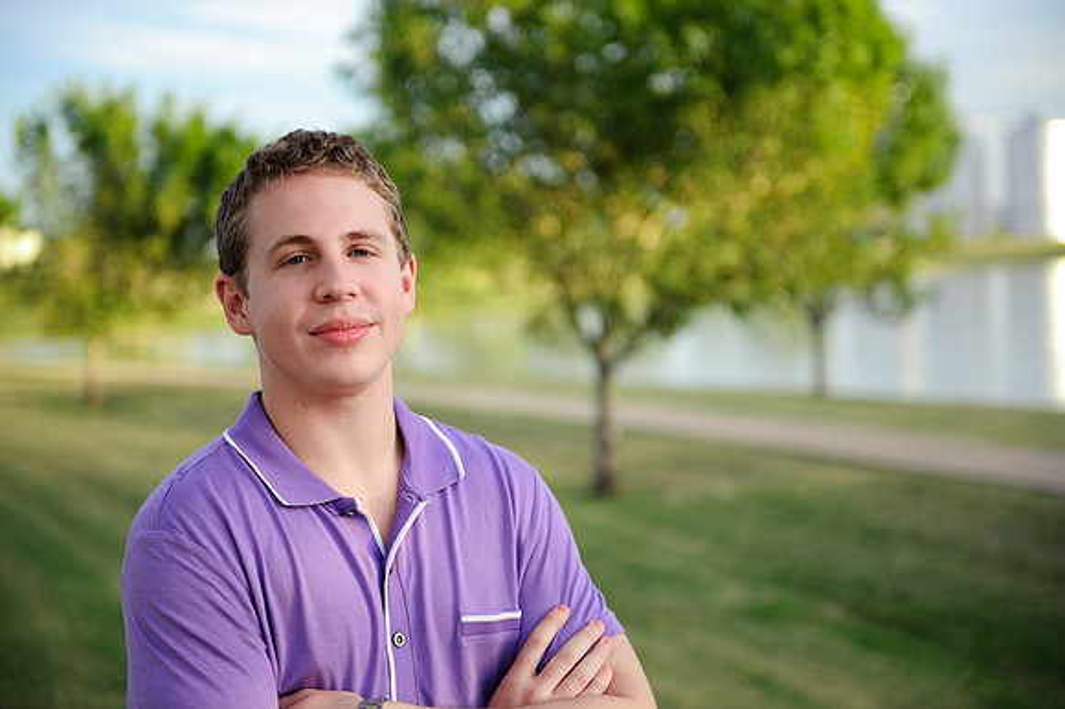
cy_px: 354
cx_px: 532
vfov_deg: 19.4
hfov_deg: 28.9
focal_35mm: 70
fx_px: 2070
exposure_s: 1/500
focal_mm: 70
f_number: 2.8
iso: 200
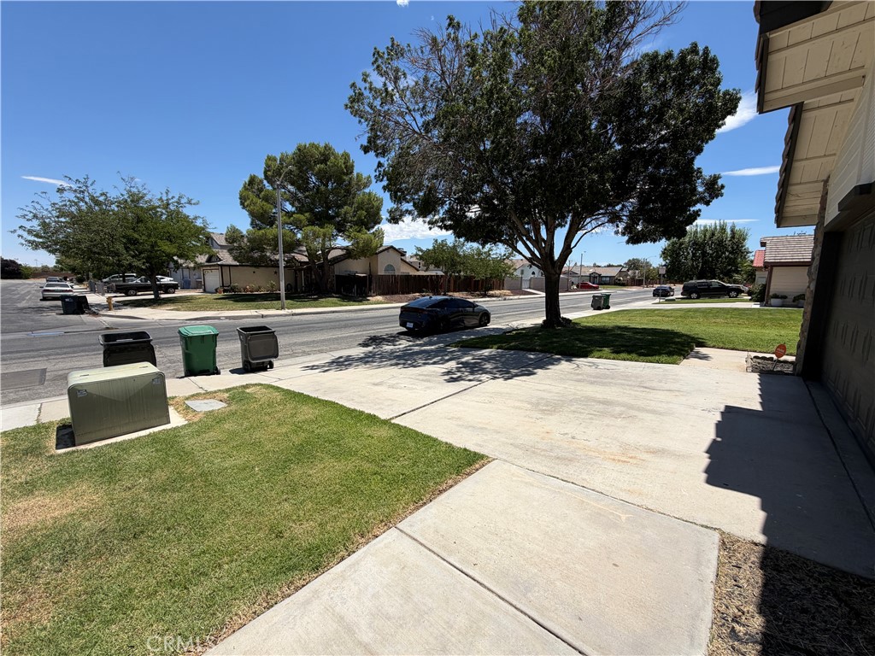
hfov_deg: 102.1
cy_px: 328
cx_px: 438
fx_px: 354
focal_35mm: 14
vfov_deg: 85.7
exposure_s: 1/1068
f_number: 2.2
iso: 20
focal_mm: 2.22
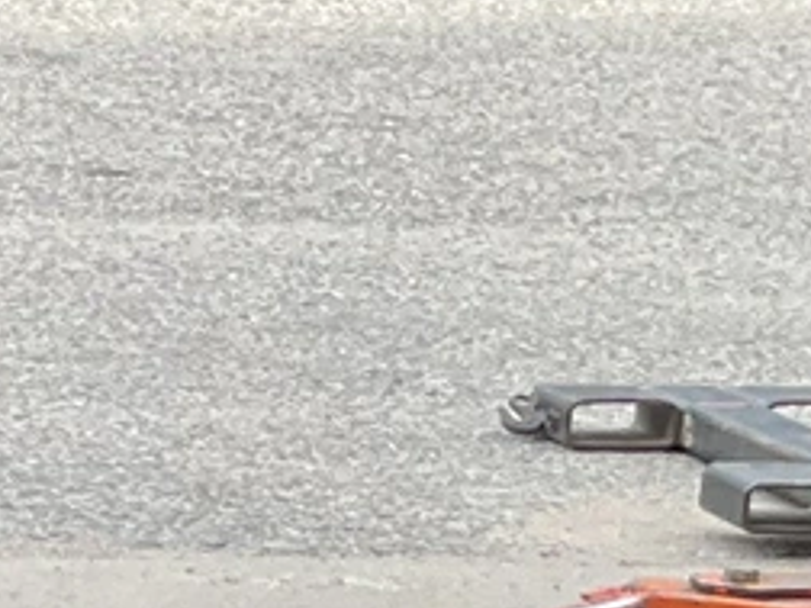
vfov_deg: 6.4
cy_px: 827
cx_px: -1509
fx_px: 5389
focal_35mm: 230
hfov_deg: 7.6
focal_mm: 3
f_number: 1.8
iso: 20
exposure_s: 1/161
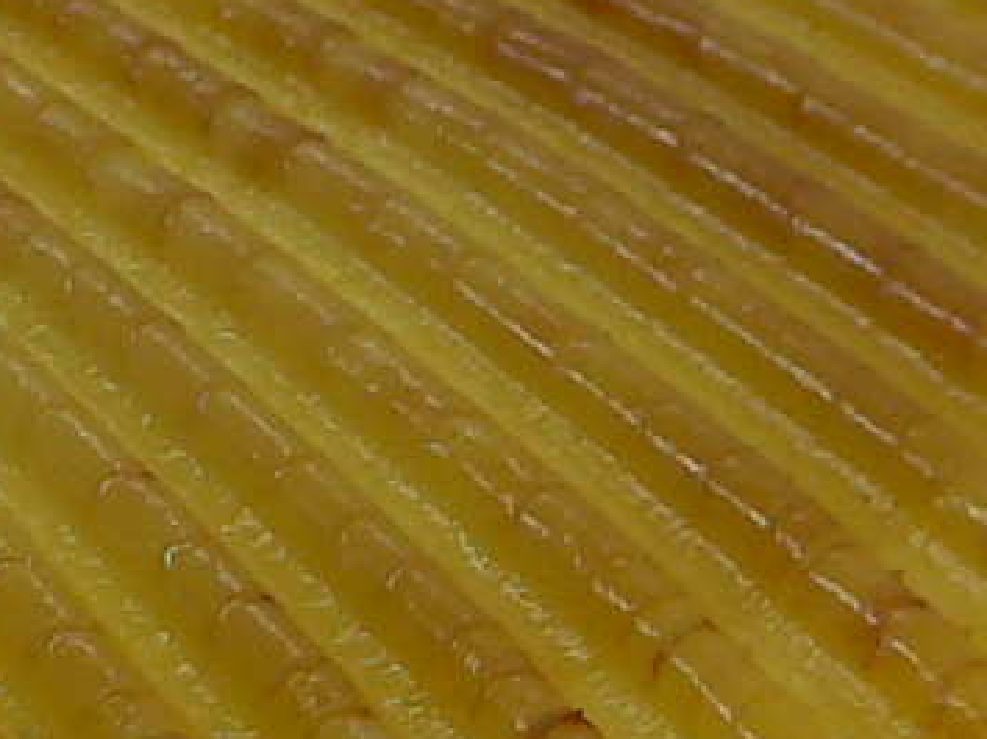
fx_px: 5672
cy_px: 692
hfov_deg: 9.9
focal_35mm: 199
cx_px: 97
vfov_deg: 7.4
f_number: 2.8
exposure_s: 1/60
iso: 80
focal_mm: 4.6
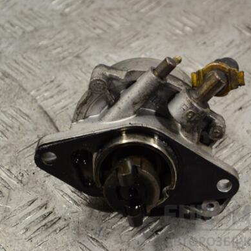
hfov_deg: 16.9
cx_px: 152
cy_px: 128
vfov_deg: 16.9
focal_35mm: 103
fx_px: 845
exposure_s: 1/30
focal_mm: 52
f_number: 5.6
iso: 250
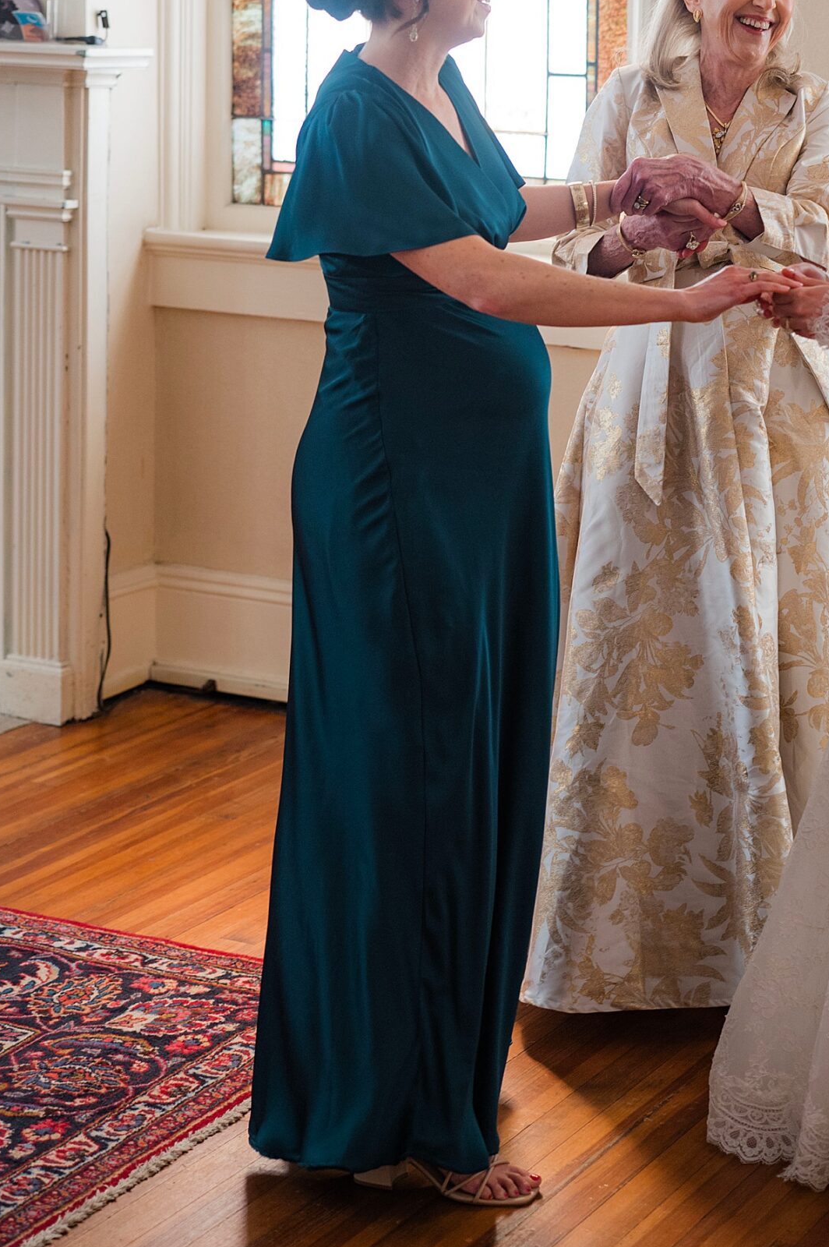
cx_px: 656
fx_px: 2768
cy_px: 267
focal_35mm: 80
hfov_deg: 16.9
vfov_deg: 25.0
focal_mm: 50
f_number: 2.8
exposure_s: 1/250
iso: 640
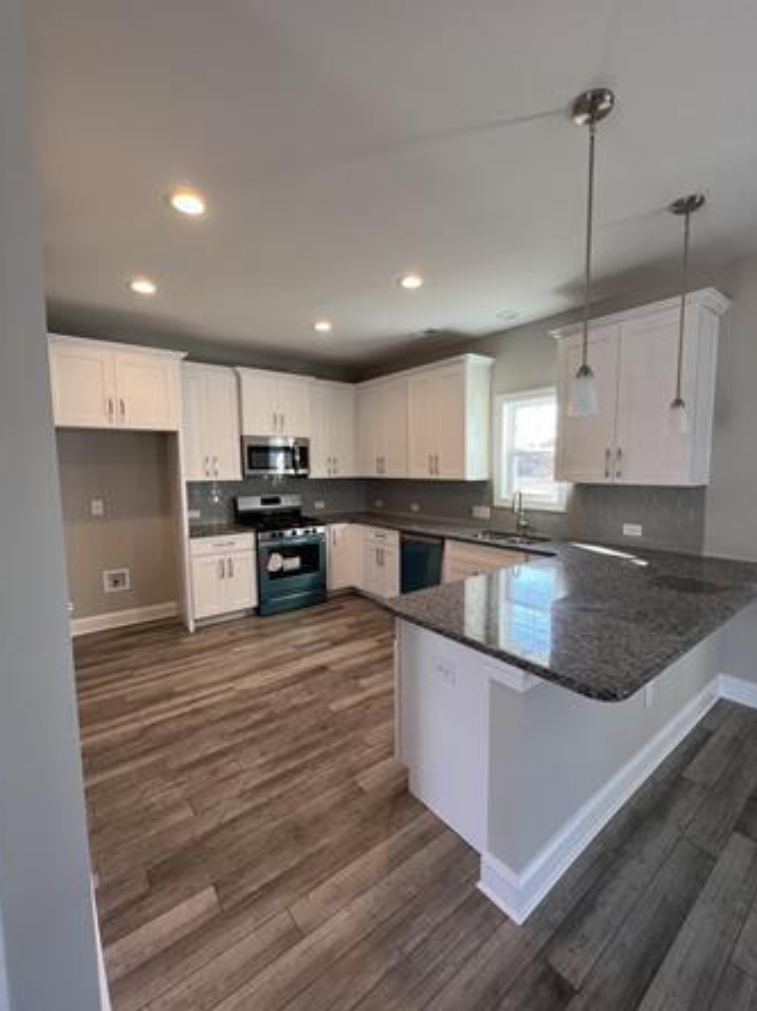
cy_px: 508
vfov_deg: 102.1
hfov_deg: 85.6
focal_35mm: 14
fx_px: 409
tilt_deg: -3.3
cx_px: 397
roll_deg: +2.0
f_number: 1.8
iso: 80
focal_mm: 1.57
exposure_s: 1/99
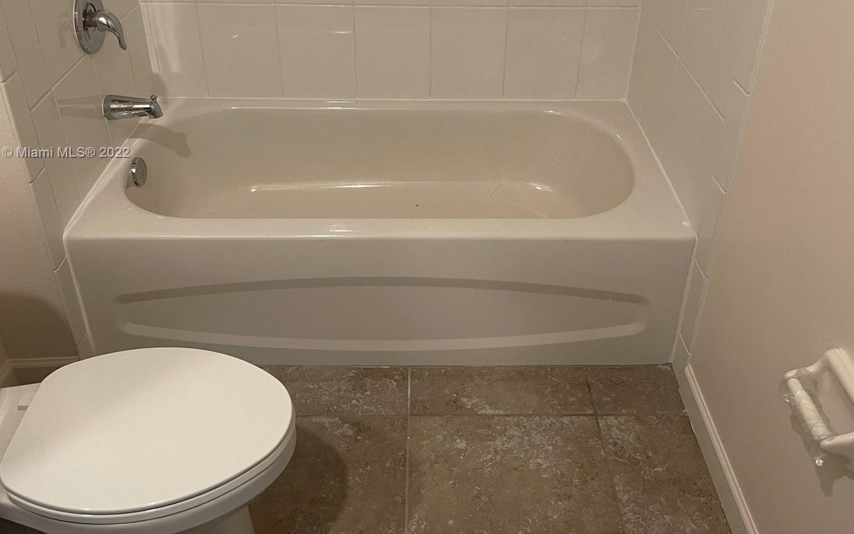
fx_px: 768
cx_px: 437
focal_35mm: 33
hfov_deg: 58.1
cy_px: 153
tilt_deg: -30.4
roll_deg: -0.8
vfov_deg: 37.6
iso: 125
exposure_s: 1/60
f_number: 1.6
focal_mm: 5.1
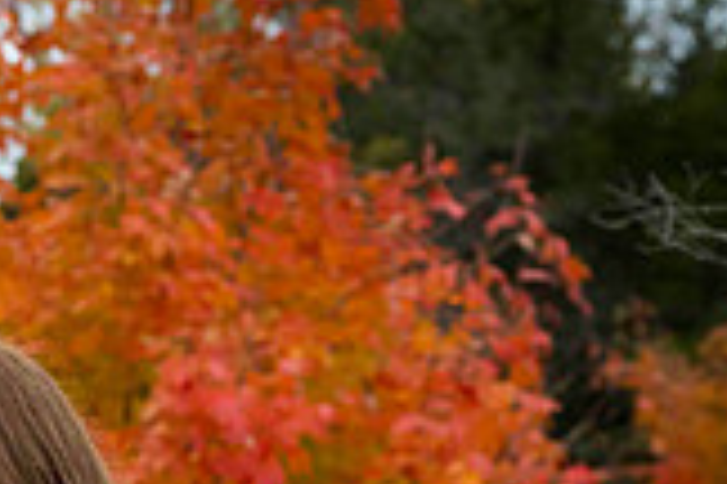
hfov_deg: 9.7
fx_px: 4119
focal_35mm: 204
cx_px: -462
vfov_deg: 6.6
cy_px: 773
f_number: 6.3
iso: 400
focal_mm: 57
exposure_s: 1/640
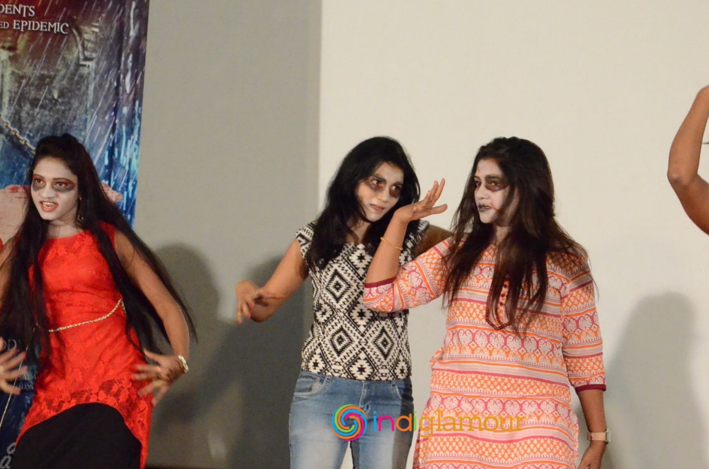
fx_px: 3321
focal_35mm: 169
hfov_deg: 12.2
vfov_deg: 8.1
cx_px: 428
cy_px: 313
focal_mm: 80
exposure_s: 1/125
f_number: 6.3
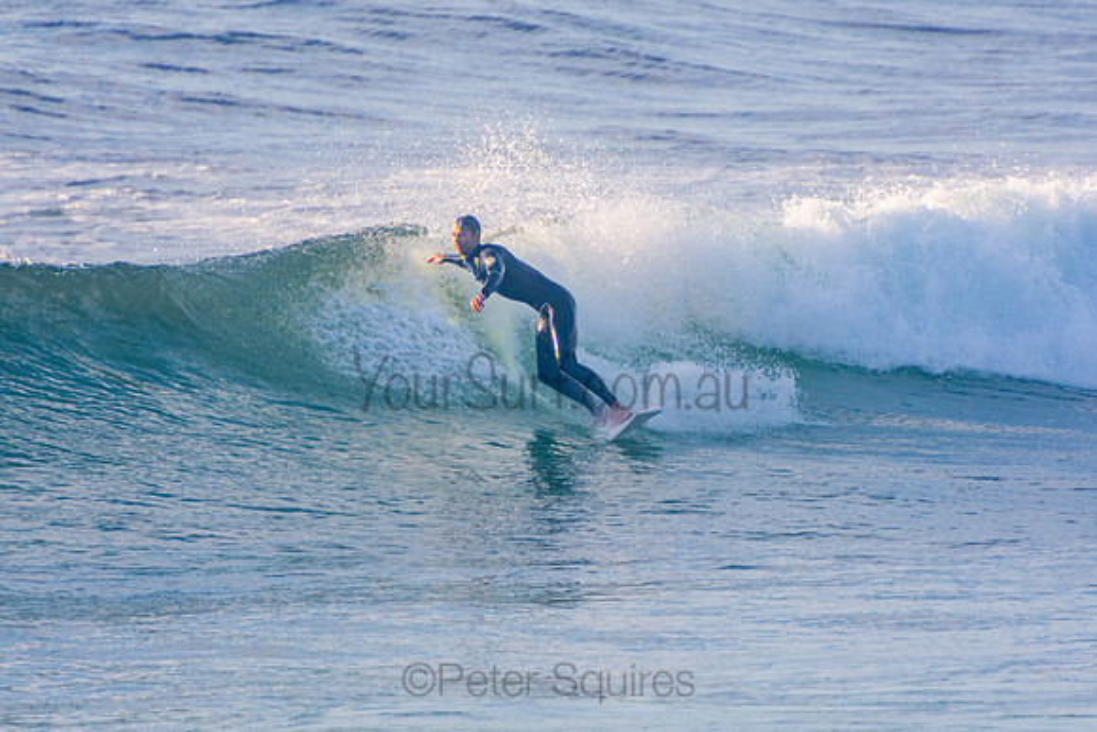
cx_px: 548
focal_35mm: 621
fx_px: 18937
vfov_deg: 2.2
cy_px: 366
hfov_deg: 3.3
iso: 400
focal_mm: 400
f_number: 5.6
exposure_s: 1/1250
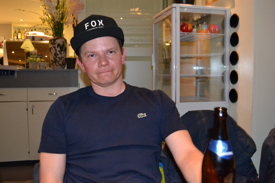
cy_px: 92
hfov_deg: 53.1
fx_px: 275
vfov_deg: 36.9
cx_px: 138
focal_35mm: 36
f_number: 4
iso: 3200
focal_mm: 24
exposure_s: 1/60
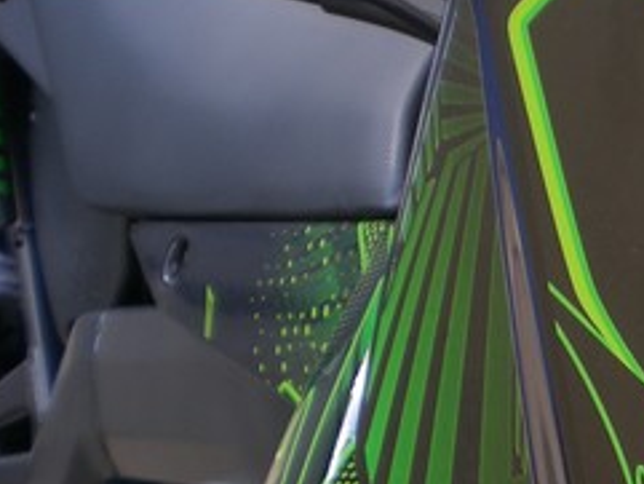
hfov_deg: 16.1
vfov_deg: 12.6
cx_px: 804
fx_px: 2178
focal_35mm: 117
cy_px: 444
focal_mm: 7.4
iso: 50
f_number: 3.5
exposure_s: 1/74
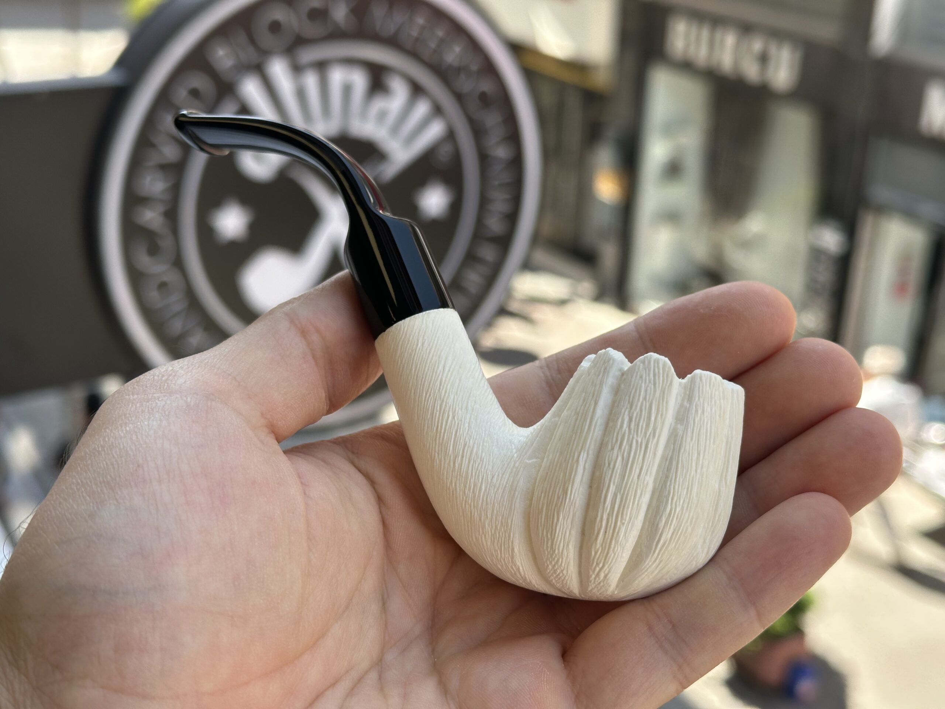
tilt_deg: -22.8
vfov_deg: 30.3
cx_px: 472
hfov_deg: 39.7
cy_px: 354
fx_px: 1310
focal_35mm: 48
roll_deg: -2.0
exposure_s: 1/690
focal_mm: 6.86
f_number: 1.78
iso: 64
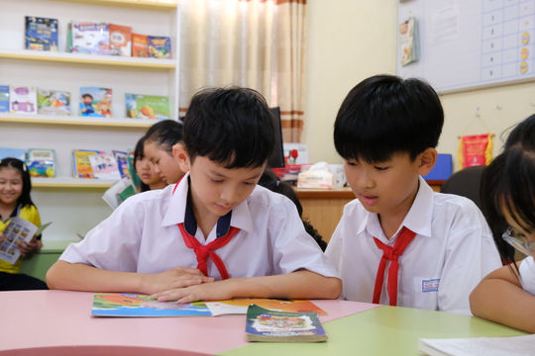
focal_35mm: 49
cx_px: 268
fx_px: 728
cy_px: 178
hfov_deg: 40.3
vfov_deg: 27.5
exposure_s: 1/250
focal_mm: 32.5
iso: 8000
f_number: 5
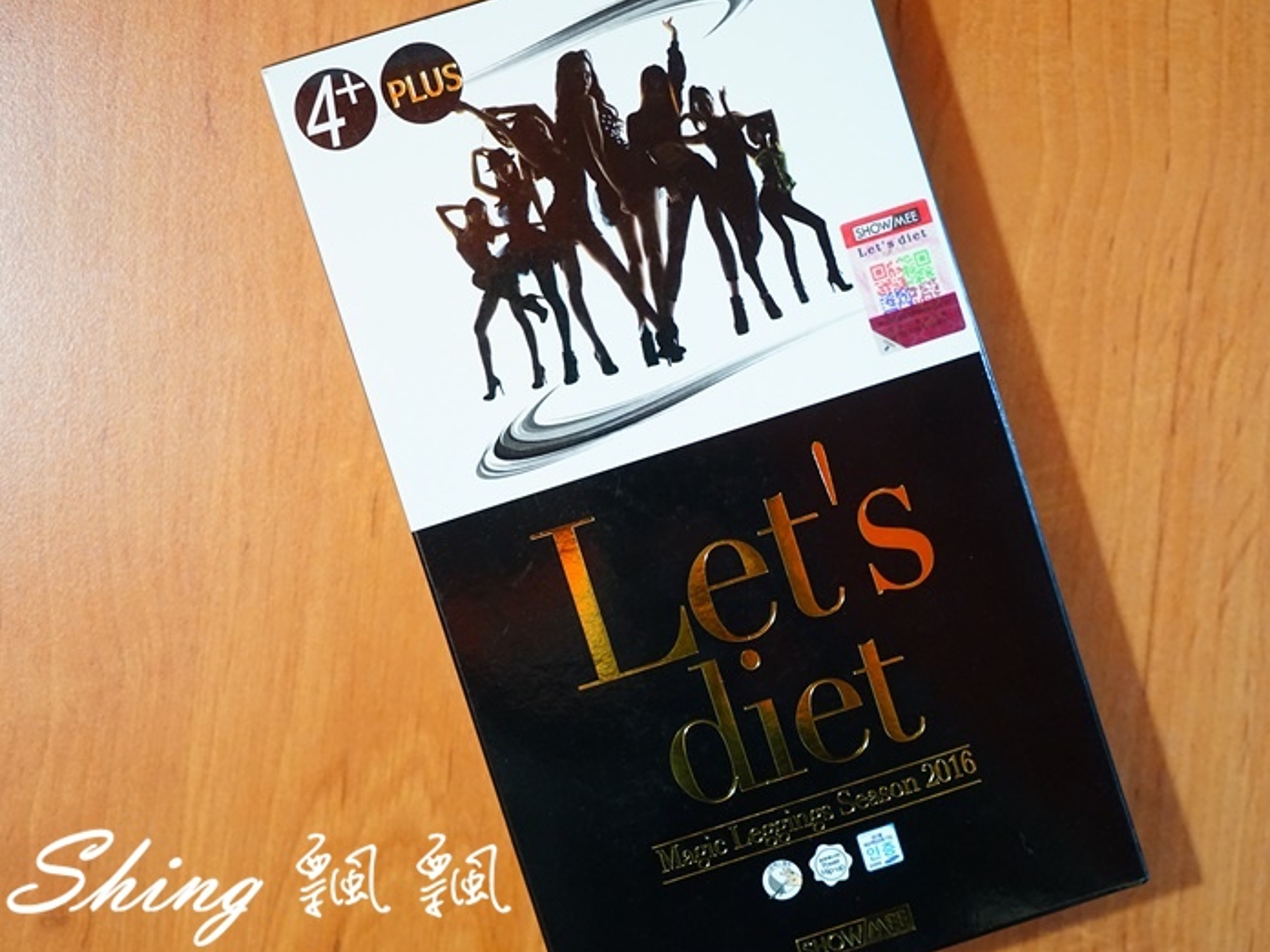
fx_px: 1944
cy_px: 481
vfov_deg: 27.5
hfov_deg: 36.1
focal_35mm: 53
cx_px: 715
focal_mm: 48
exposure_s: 1/60
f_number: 4
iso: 4000
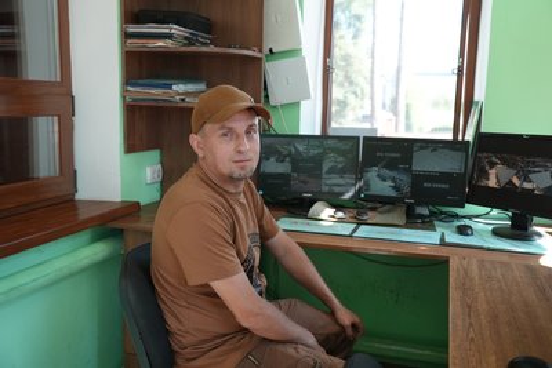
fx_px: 552
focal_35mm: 36
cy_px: 184
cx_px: 276
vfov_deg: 36.9
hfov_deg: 53.1
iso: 2000
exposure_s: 1/160
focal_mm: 36
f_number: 4
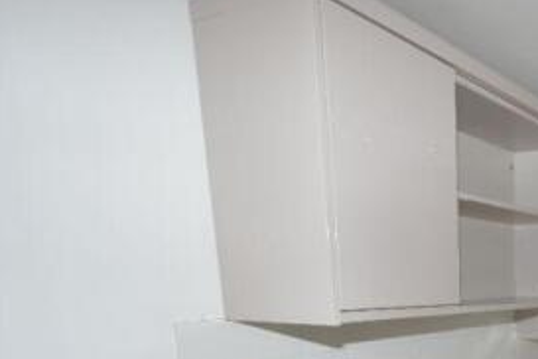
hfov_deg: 43.7
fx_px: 538
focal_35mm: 36
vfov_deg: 31.8
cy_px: 411
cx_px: 563
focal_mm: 10
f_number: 5.6
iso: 200
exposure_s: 1/125
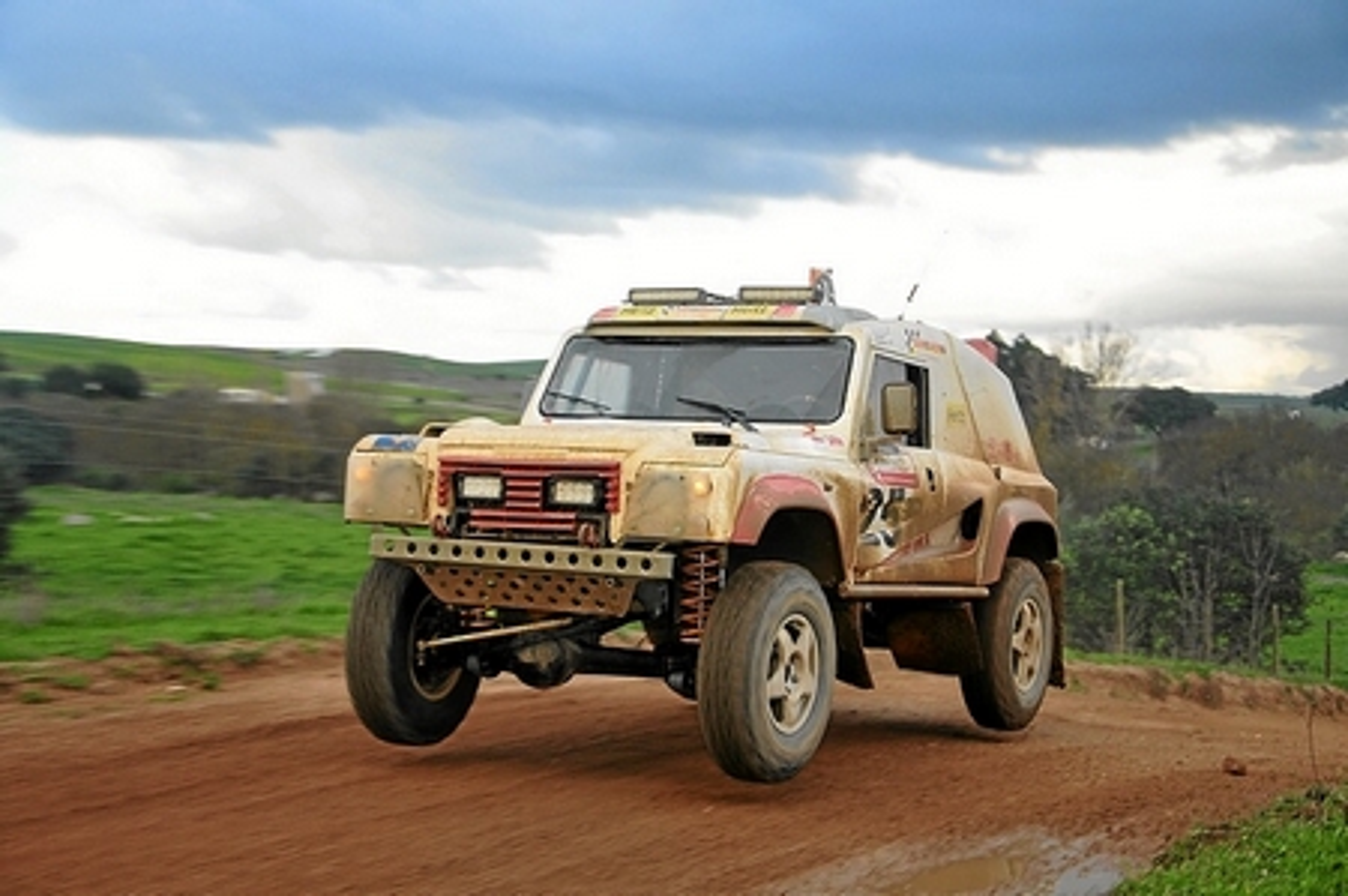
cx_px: 674
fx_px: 2917
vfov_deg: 17.5
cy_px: 448
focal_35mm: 78
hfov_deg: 26.0
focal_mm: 52
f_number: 5
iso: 500
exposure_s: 1/400
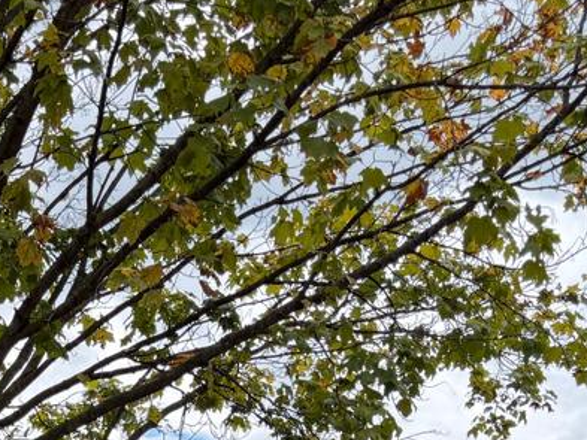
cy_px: 747
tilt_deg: +1.6
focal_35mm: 88
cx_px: -22
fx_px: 1493
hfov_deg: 21.3
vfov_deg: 15.0
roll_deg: -1.5
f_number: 1.78
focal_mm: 6.76
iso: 100
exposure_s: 1/3279
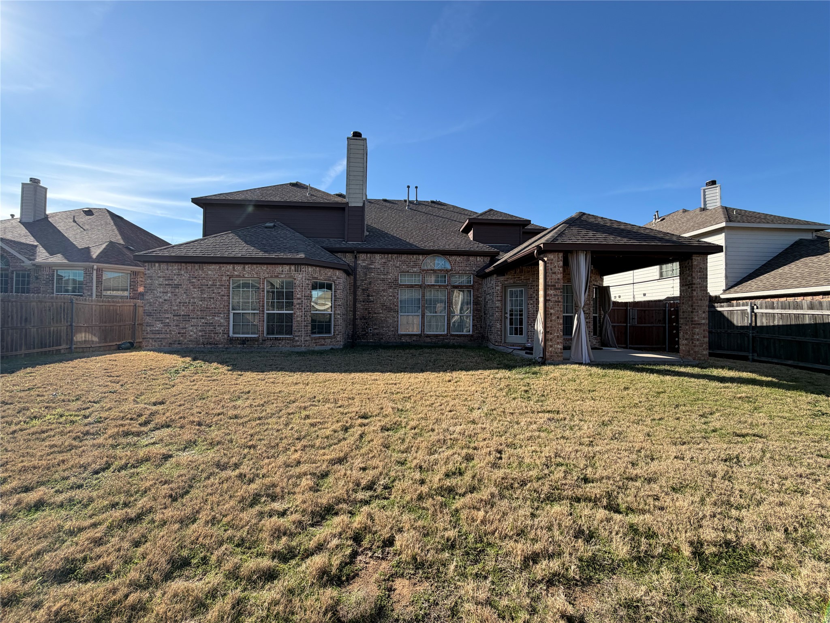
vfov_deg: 85.7
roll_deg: -0.3
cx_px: 415
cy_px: 312
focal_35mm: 14
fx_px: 336
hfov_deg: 102.1
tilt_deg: +1.0
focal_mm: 2.22
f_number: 2.2
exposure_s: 1/770
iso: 25
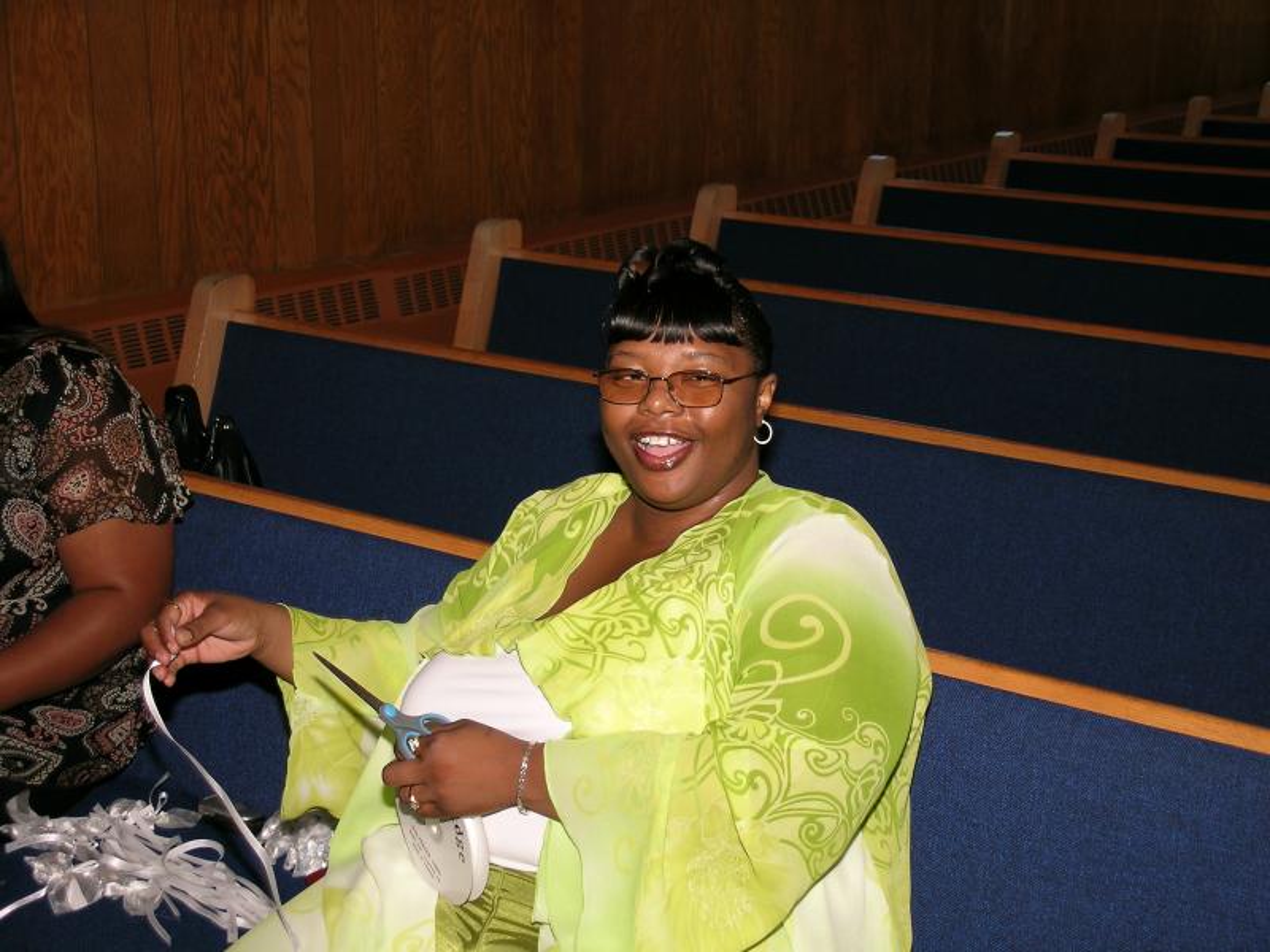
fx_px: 2091
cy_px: 476
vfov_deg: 25.7
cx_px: 635
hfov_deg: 33.8
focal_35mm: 57
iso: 50
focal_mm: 11.8
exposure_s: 1/60.1
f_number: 4
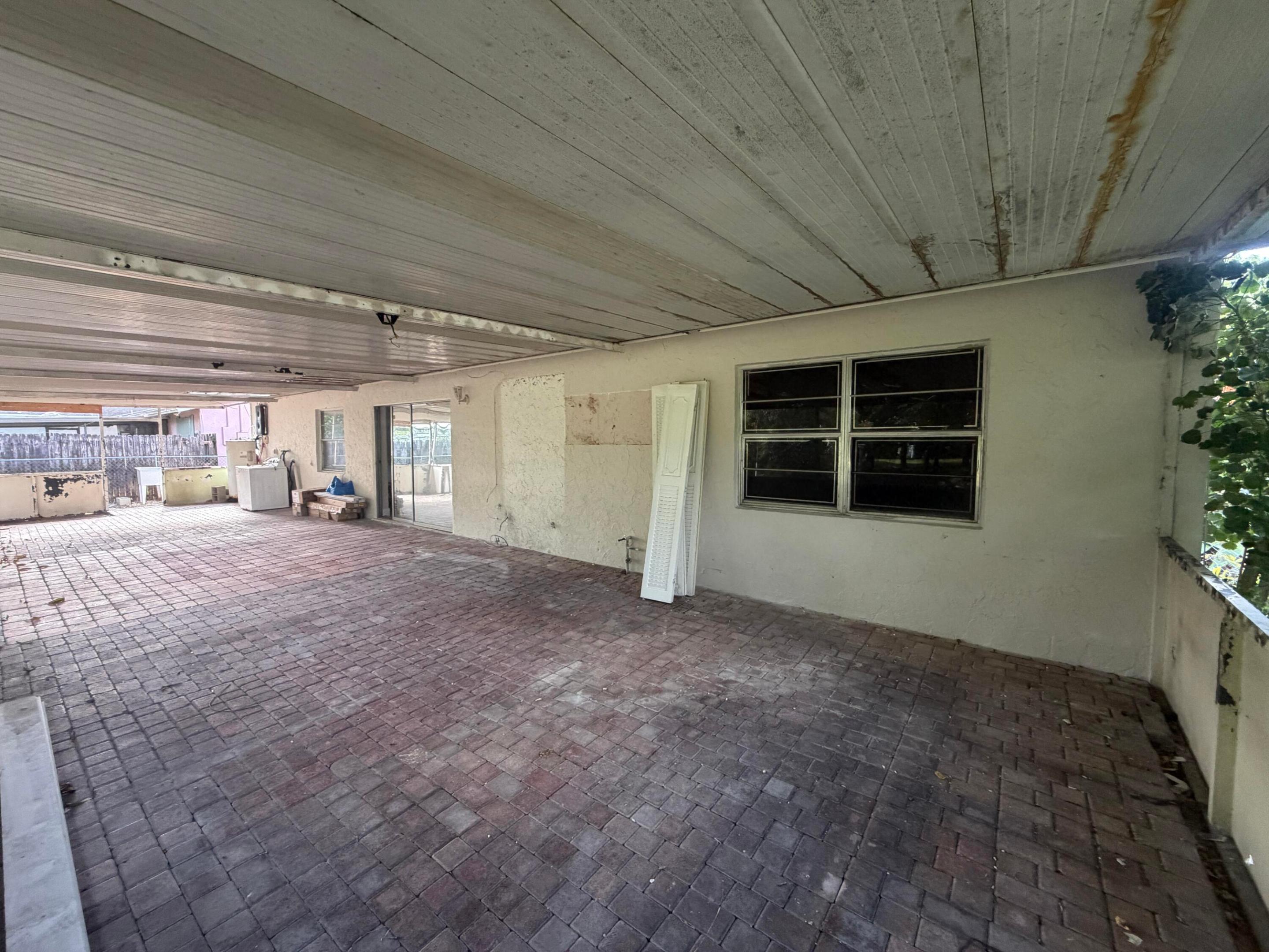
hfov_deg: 102.1
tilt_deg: -2.4
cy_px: 476
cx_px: 634
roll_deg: -0.1
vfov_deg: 85.7
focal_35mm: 14
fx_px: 513
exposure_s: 1/119
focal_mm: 2.22
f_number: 2.2
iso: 320
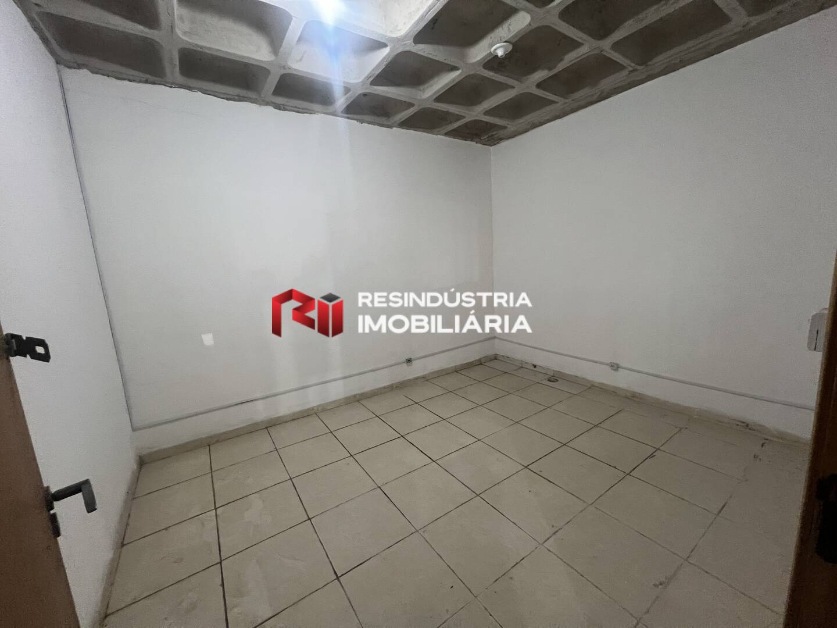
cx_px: 418
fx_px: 314
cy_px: 314
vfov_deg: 89.9
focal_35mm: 13
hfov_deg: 106.2
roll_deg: +2.4
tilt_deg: -9.5
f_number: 1.8
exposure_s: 1/60
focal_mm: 1.57
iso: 400
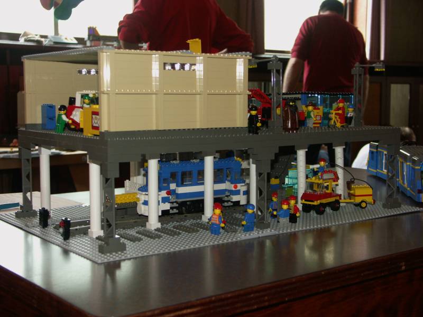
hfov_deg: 36.8
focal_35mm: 52
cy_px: 158
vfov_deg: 28.0
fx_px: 635
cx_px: 212
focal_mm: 13.37
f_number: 3.2
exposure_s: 1/50
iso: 200
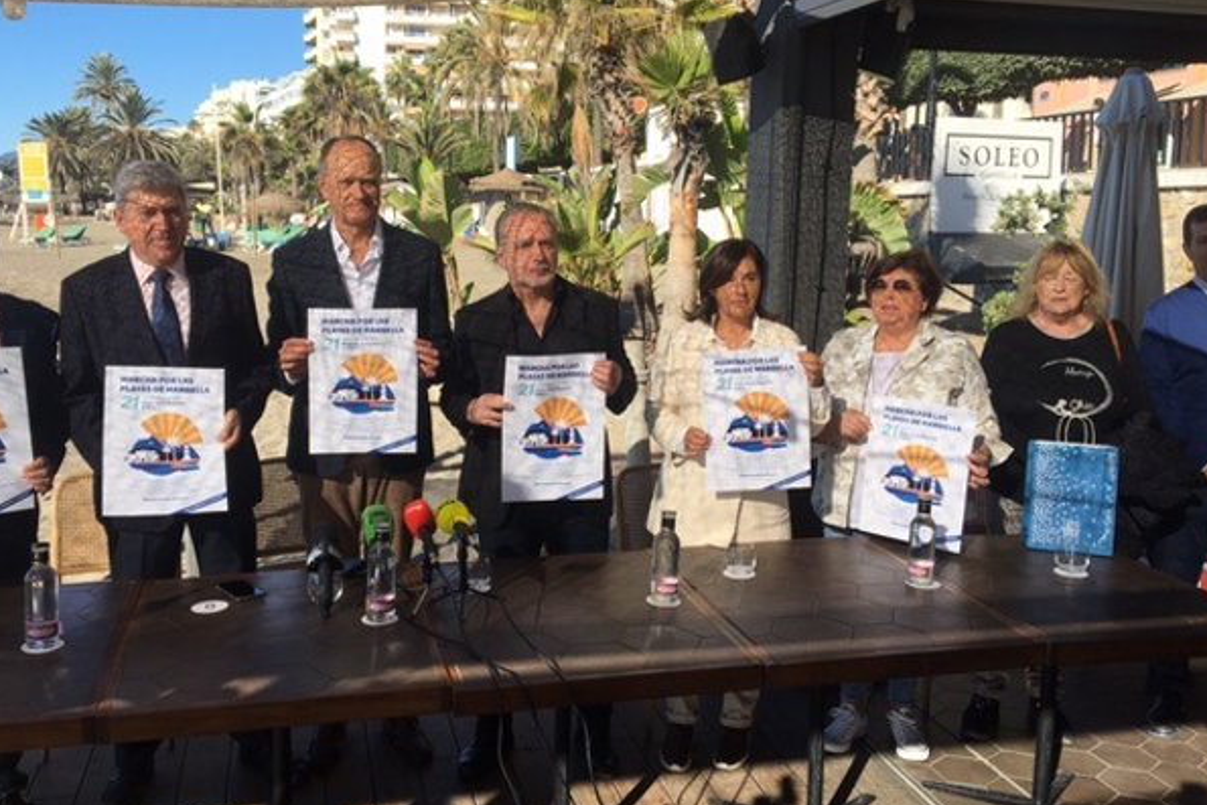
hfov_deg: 54.4
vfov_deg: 37.8
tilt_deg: -6.9
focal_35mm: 35
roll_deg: -0.8
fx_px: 1174
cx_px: 564
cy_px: 367
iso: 25
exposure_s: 1/1603
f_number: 2.2
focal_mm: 4.15
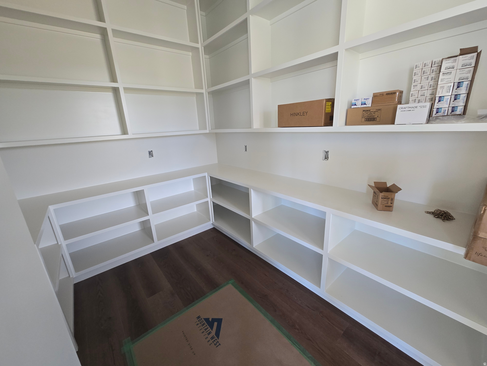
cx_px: 244
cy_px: 183
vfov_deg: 89.9
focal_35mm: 13
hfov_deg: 106.2
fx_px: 183
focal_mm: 2.2
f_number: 2.2
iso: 160
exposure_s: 1/60
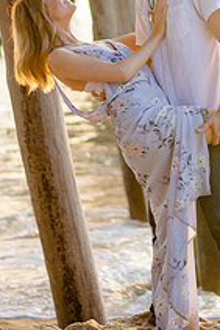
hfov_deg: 8.6
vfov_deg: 12.7
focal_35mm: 160
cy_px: 20
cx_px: 200
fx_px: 1464
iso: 100
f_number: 1.8
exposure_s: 1/250
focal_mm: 50
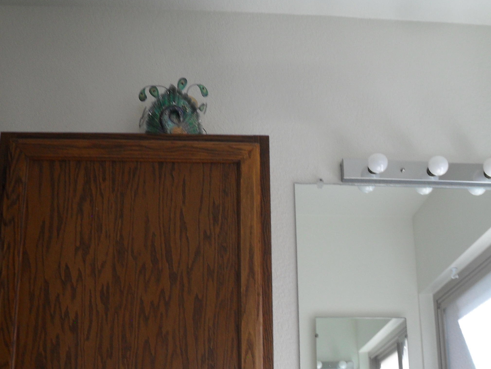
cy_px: 265
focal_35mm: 52
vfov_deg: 27.7
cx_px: 271
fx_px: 738
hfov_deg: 36.8
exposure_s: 1/30
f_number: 2.8
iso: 100
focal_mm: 6.2
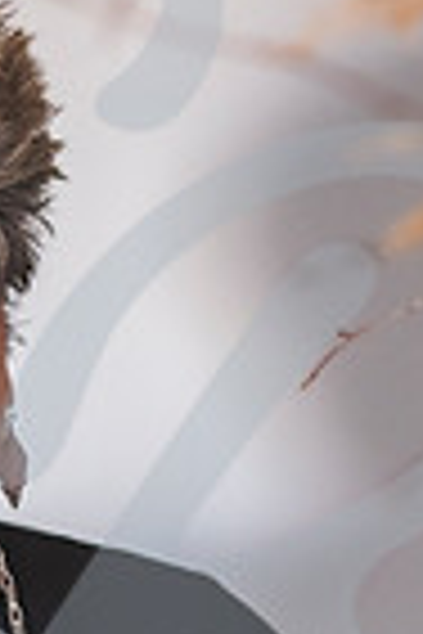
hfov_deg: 5.0
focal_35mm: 272
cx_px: -45
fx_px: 4794
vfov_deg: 7.5
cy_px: 625
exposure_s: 1/125
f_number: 2.8
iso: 2000
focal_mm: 85
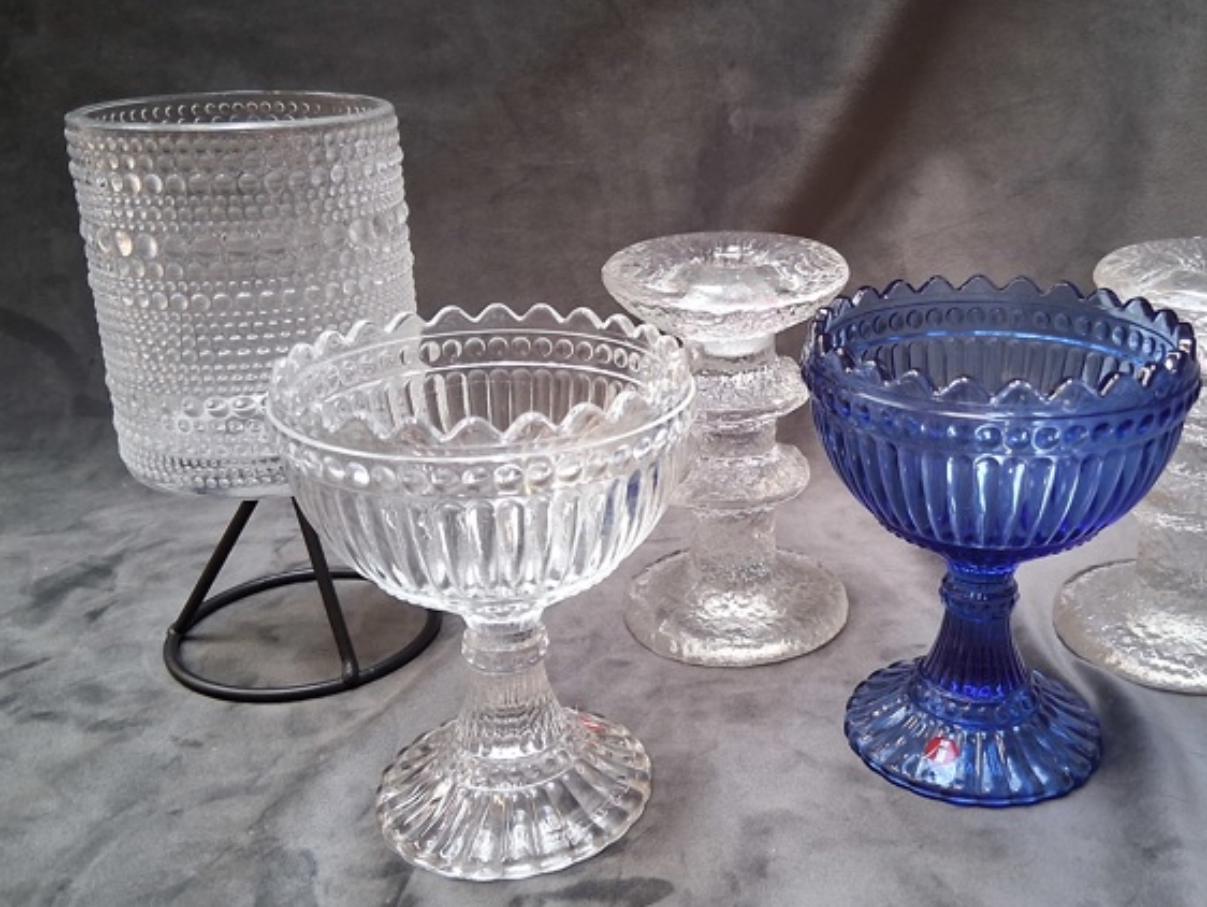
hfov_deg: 49.7
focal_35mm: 37
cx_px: 741
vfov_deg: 38.7
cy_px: 443
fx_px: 1291
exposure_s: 1/50
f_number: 1.8
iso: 320
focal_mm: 3.98
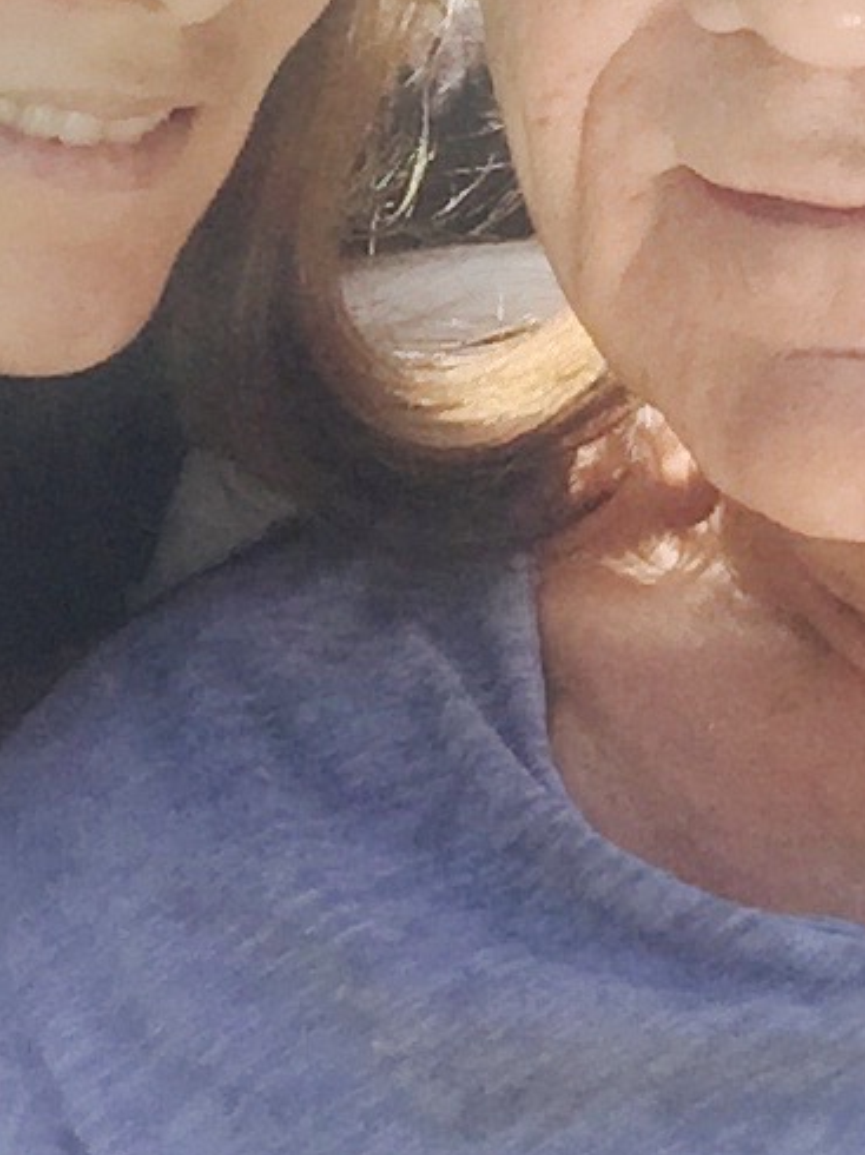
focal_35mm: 81
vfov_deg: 22.7
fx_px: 2701
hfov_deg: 18.1
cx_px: 676
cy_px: -132
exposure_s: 1/545
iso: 32
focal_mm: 2.65
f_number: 2.2
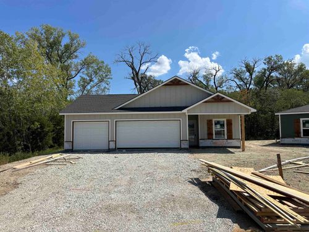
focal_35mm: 24
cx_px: 154
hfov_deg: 71.6
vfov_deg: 56.8
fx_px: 214
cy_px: 116
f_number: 1.78
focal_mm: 6.86
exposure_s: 1/6623
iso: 80
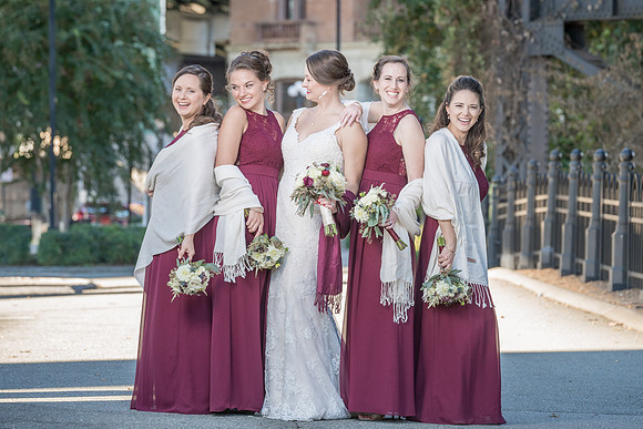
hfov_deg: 12.0
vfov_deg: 8.0
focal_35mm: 172
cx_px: 343
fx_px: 3065
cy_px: 207
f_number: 5.6
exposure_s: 1/200
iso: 640
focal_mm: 156
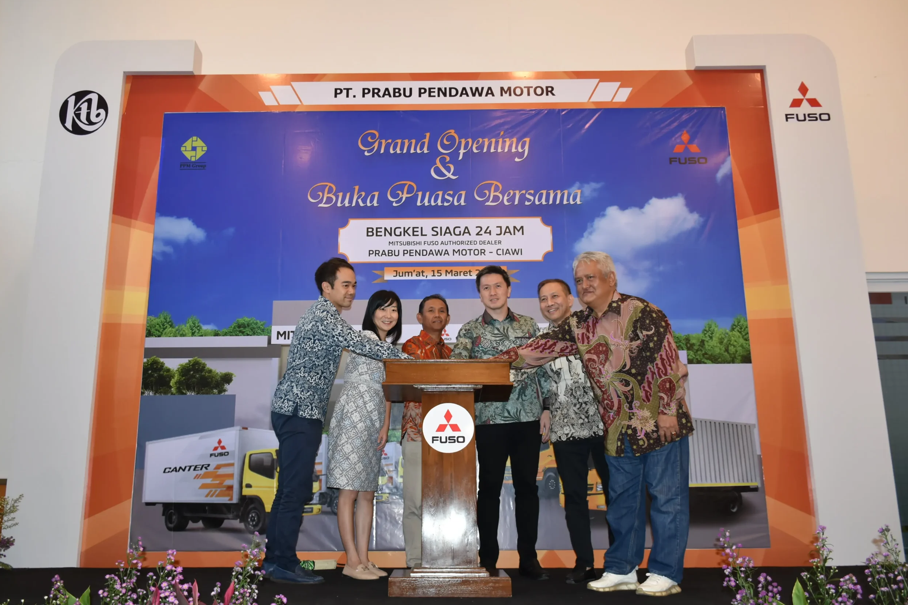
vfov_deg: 42.3
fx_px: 782
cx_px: 448
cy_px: 296
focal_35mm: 31
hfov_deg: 60.3
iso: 560
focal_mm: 20
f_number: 3.5
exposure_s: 1/60
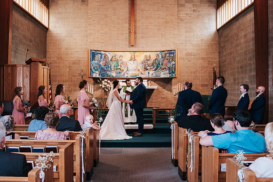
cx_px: 132
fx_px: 275
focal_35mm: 36
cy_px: 91
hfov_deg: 52.7
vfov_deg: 36.6
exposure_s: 1/125
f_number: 3.2
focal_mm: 35
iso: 640
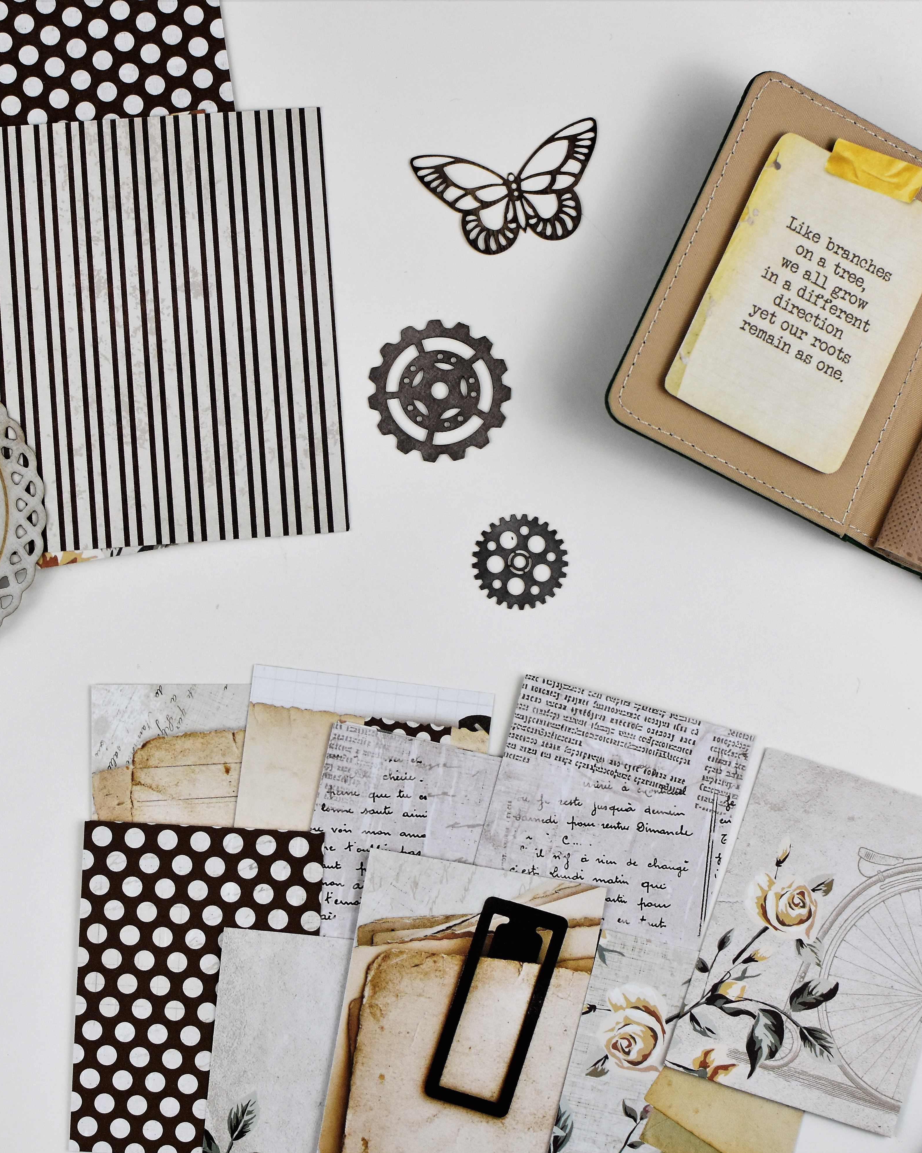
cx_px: 318
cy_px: 582
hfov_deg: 20.4
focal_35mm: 75
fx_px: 2549
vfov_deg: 25.5
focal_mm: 35
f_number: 5
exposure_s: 1/100
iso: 800
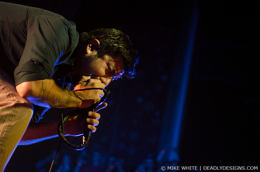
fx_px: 757
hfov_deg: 19.5
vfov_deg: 13.0
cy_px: 86
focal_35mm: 105
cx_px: 130
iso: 1600
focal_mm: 70
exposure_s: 1/200
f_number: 2.8
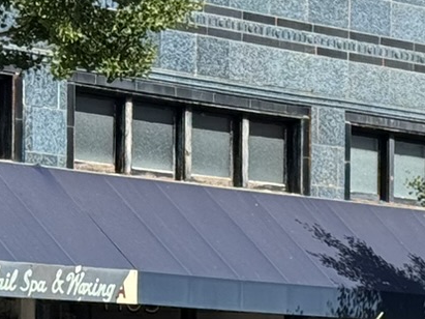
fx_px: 2933
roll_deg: -1.2
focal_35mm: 239
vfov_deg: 6.1
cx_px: 626
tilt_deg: -2.9
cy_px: 491
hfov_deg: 8.1
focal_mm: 6.76
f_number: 1.78
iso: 64
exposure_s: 1/2577
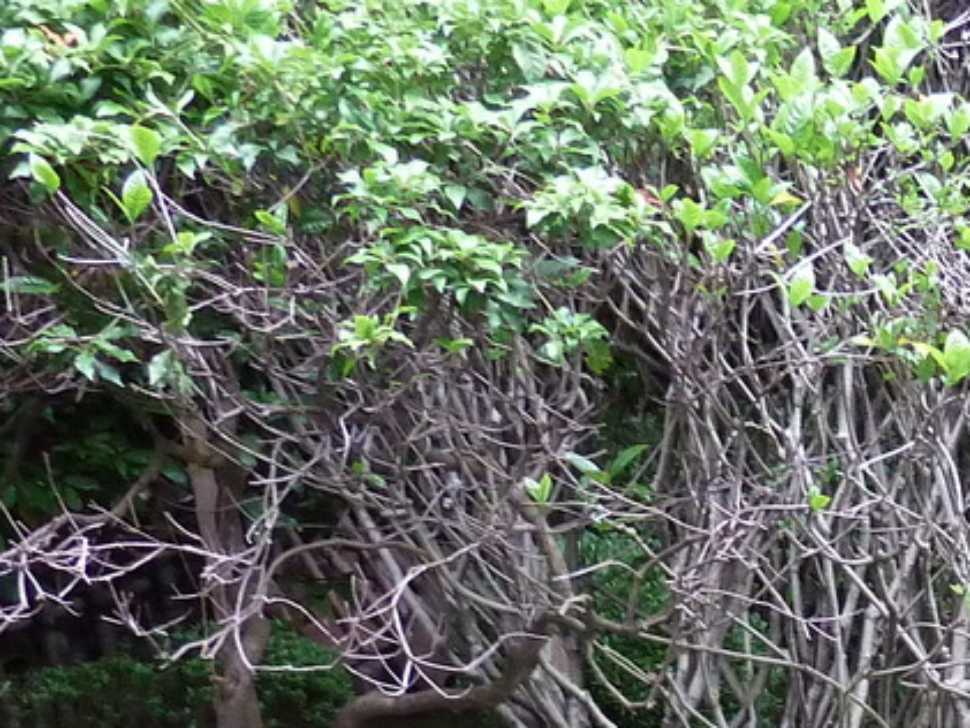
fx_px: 2663
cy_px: 1122
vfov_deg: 14.4
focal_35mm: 95
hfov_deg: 18.3
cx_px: 1472
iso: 200
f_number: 3.3
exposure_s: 1/30
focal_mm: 4.1
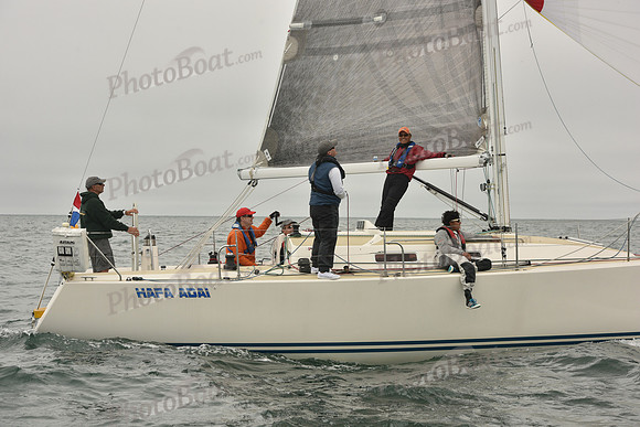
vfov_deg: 18.2
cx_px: 320
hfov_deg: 27.0
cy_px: 214
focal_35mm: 75
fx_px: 1334
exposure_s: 1/800
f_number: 9
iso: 320
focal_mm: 75
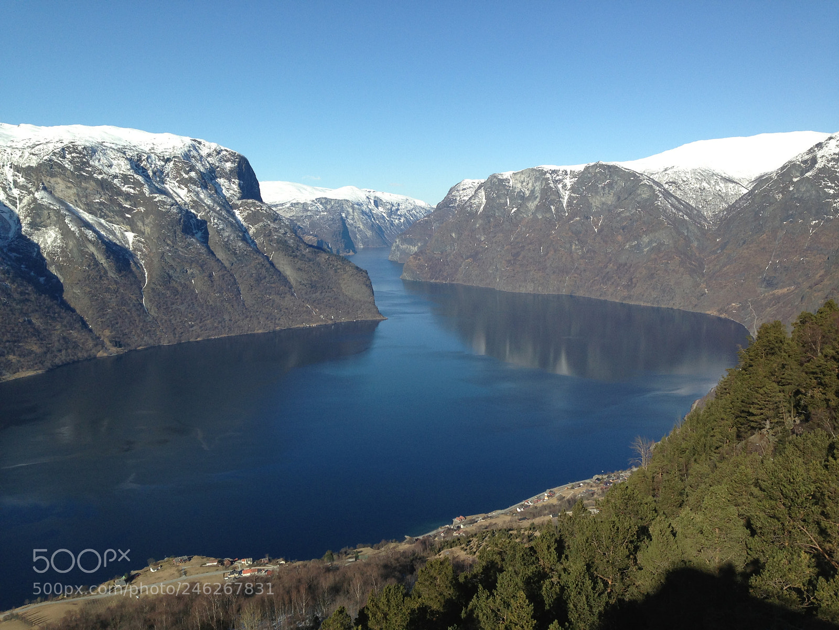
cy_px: 315
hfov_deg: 55.4
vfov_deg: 42.9
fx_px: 800
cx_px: 420
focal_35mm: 33
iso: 50
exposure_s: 1/1808
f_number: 2.4
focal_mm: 4.13
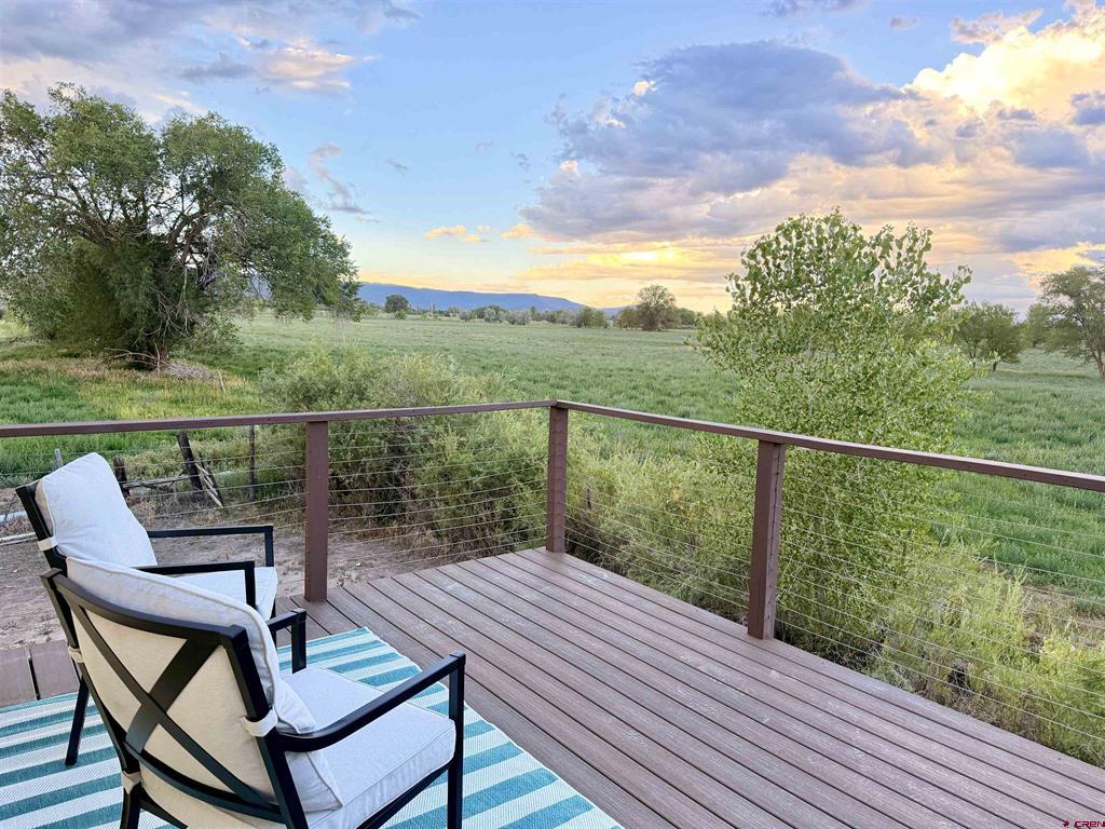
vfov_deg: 56.8
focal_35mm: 24
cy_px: 414
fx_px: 766
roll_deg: -1.3
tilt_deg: -6.1
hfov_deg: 71.6
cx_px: 552
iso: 200
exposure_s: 1/169
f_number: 1.78
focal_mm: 6.76
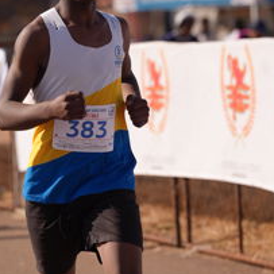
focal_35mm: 273
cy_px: 196
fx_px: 2445
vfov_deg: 6.4
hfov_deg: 6.4
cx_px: 60
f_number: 4.5
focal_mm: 136
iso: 80
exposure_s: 1/800
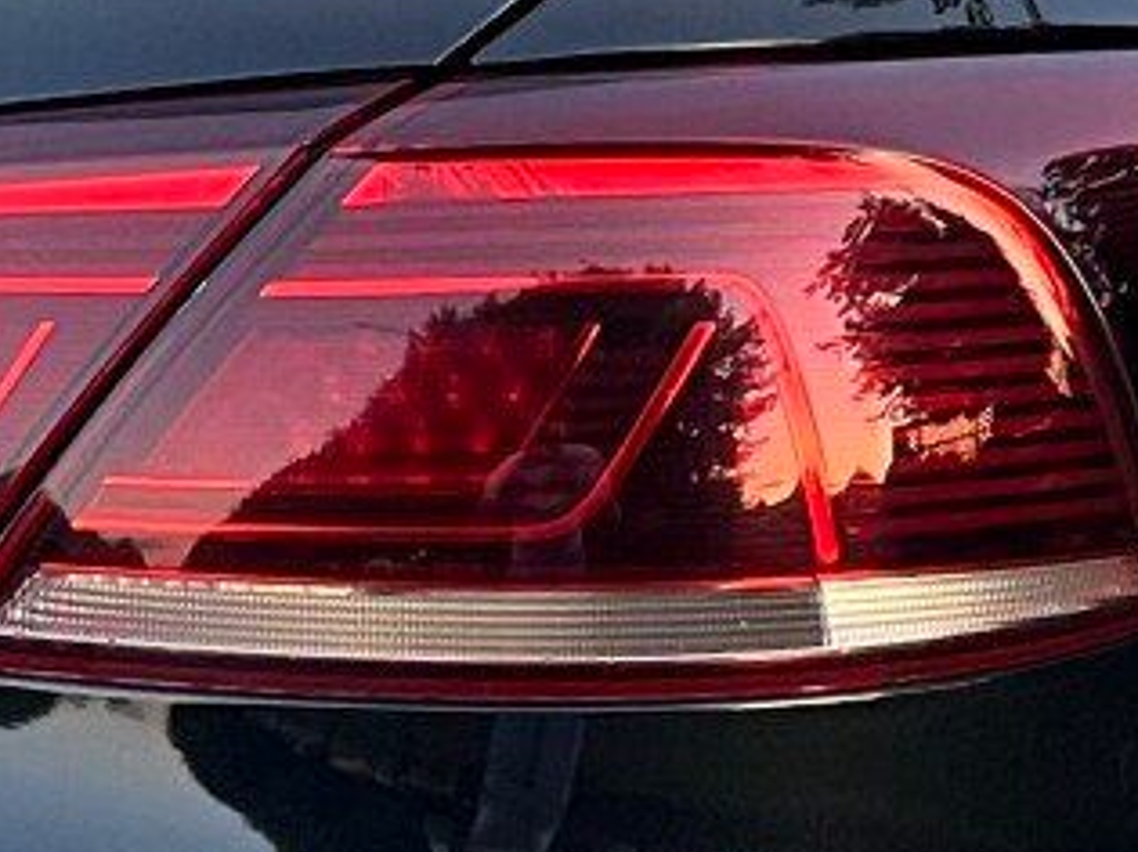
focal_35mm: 161
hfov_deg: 12.2
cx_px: 831
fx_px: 5291
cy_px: 341
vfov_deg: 9.2
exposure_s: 1/60
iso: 200
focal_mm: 5.1
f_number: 1.6
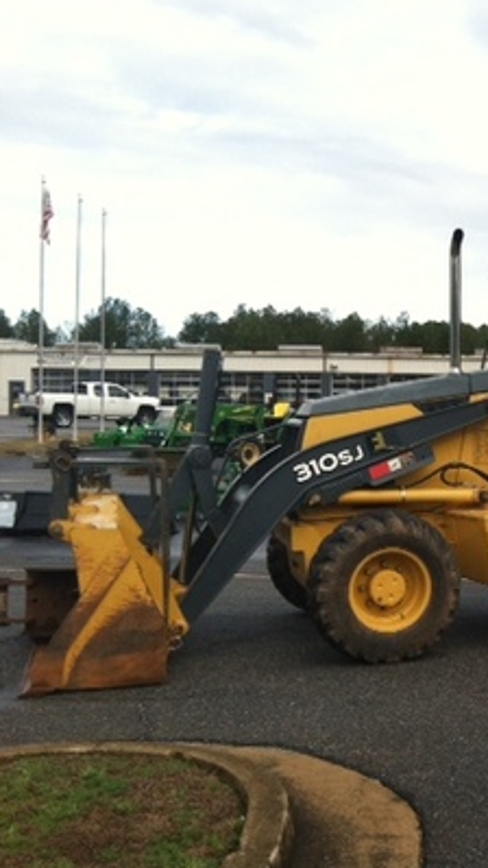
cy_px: 432
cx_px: 569
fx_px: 1196
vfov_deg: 39.9
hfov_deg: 21.6
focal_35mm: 52
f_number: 2.8
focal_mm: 3.85
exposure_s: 1/270
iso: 80
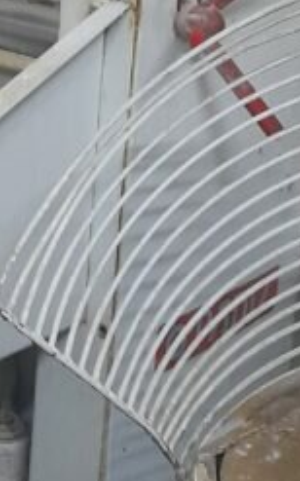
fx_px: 1350
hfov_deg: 12.6
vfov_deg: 19.9
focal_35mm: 103
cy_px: 58
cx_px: 14
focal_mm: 4.6
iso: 500
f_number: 2
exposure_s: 1/24
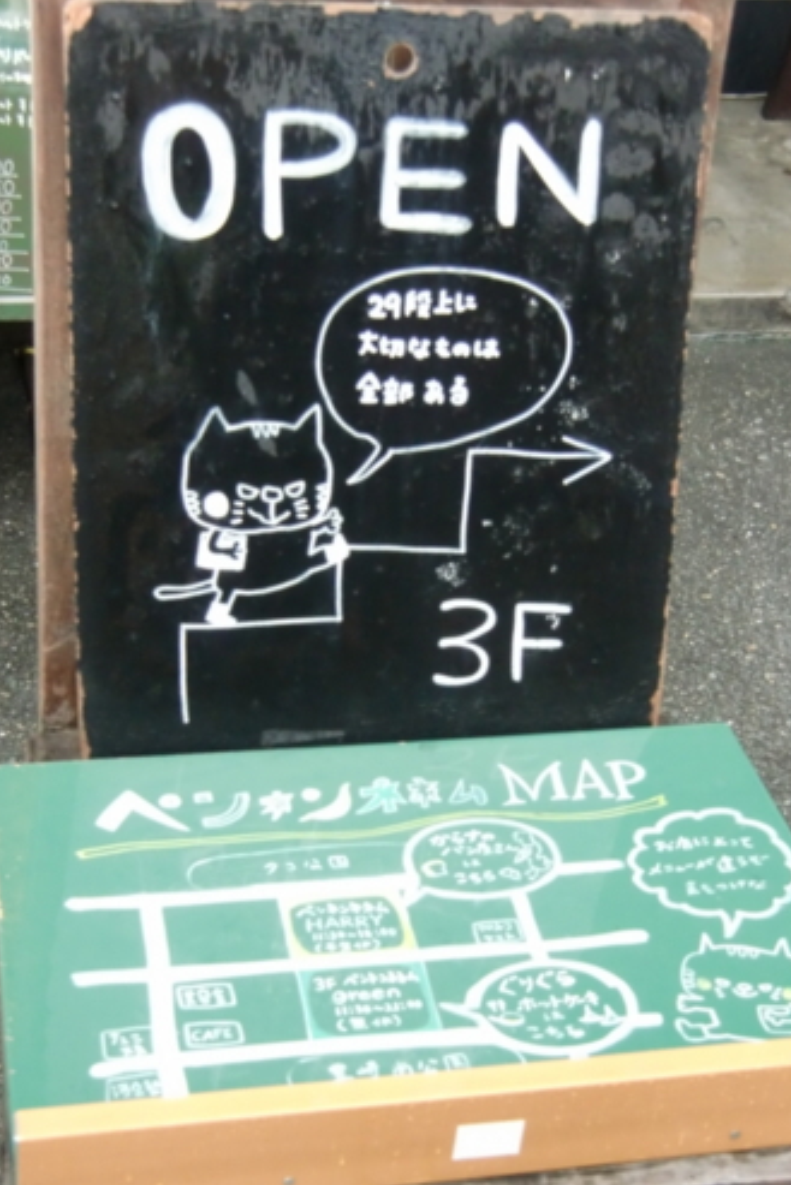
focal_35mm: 58
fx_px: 1910
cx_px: 388
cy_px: 586
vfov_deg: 34.5
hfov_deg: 23.4
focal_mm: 9.8
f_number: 4.2
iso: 400
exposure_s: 1/60
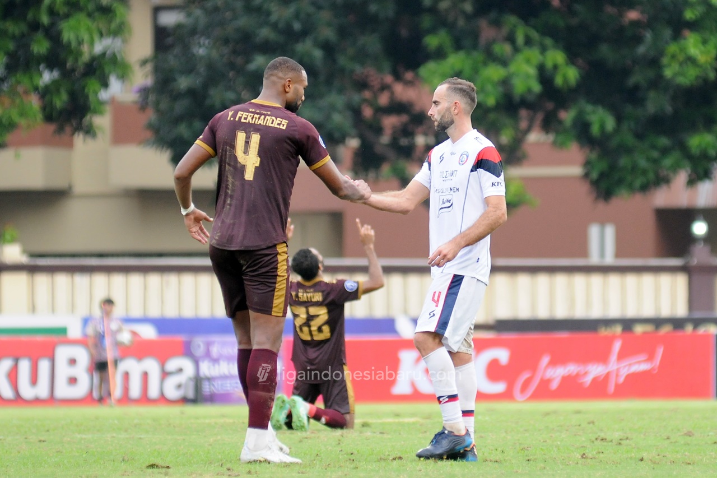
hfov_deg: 6.9
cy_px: 239
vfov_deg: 4.6
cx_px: 358
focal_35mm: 300
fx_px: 5974
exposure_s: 1/500
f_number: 3.2
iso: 800
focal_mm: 200
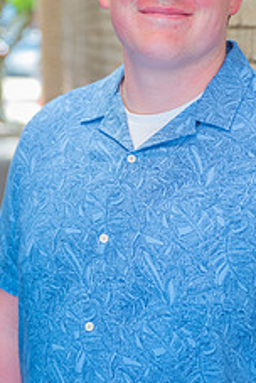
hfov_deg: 14.4
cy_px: 182
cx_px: 153
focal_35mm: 95
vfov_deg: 21.4
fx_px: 1010
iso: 160
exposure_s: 1/125
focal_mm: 48
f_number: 2.8
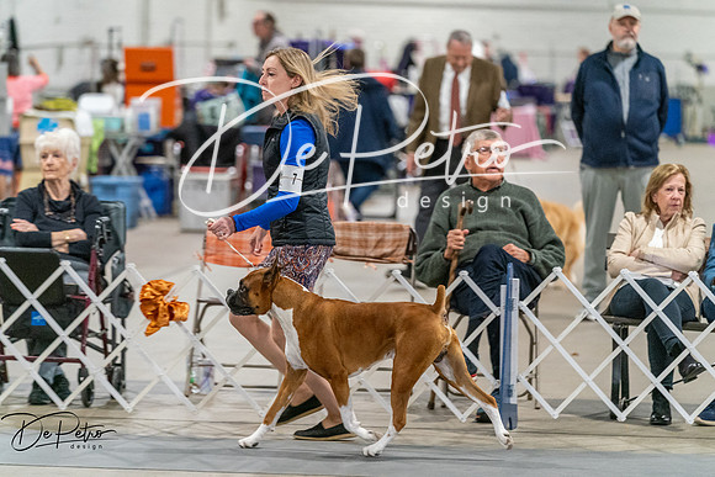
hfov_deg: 11.1
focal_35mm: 186
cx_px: 358
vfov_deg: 7.4
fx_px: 3695
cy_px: 238
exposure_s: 1/250
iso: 6400
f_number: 3.5
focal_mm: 186
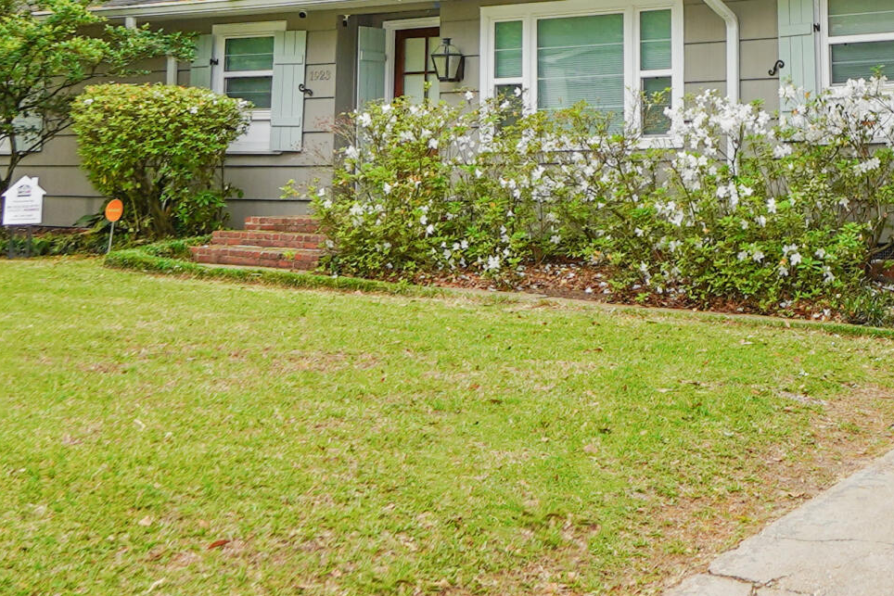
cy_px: 15
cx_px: 829
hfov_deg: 33.5
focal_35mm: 56
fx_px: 1391
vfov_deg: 23.3
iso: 100
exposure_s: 1/100
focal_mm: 12
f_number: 6.3
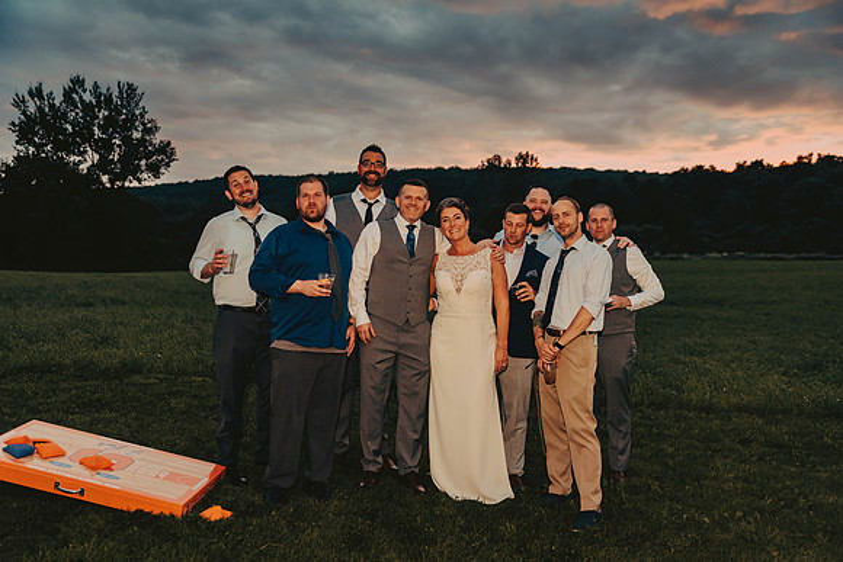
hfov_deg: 54.4
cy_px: 281
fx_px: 820
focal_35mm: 35
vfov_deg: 37.9
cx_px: 422
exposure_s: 1/125
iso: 1600
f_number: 2.8
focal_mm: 35
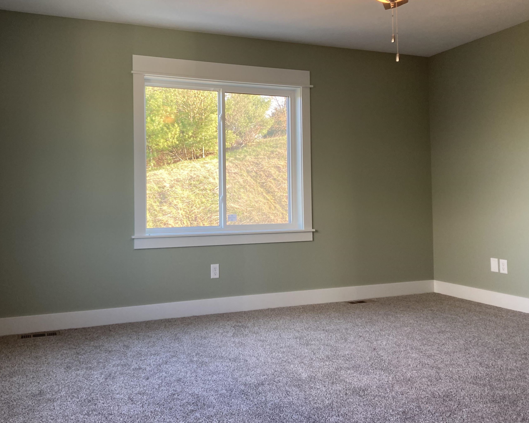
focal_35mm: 33
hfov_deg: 54.1
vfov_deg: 44.5
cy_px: 188
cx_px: 239
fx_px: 517
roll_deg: +0.3
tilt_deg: +2.5
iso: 50
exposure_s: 1/60
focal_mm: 3.99
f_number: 1.8
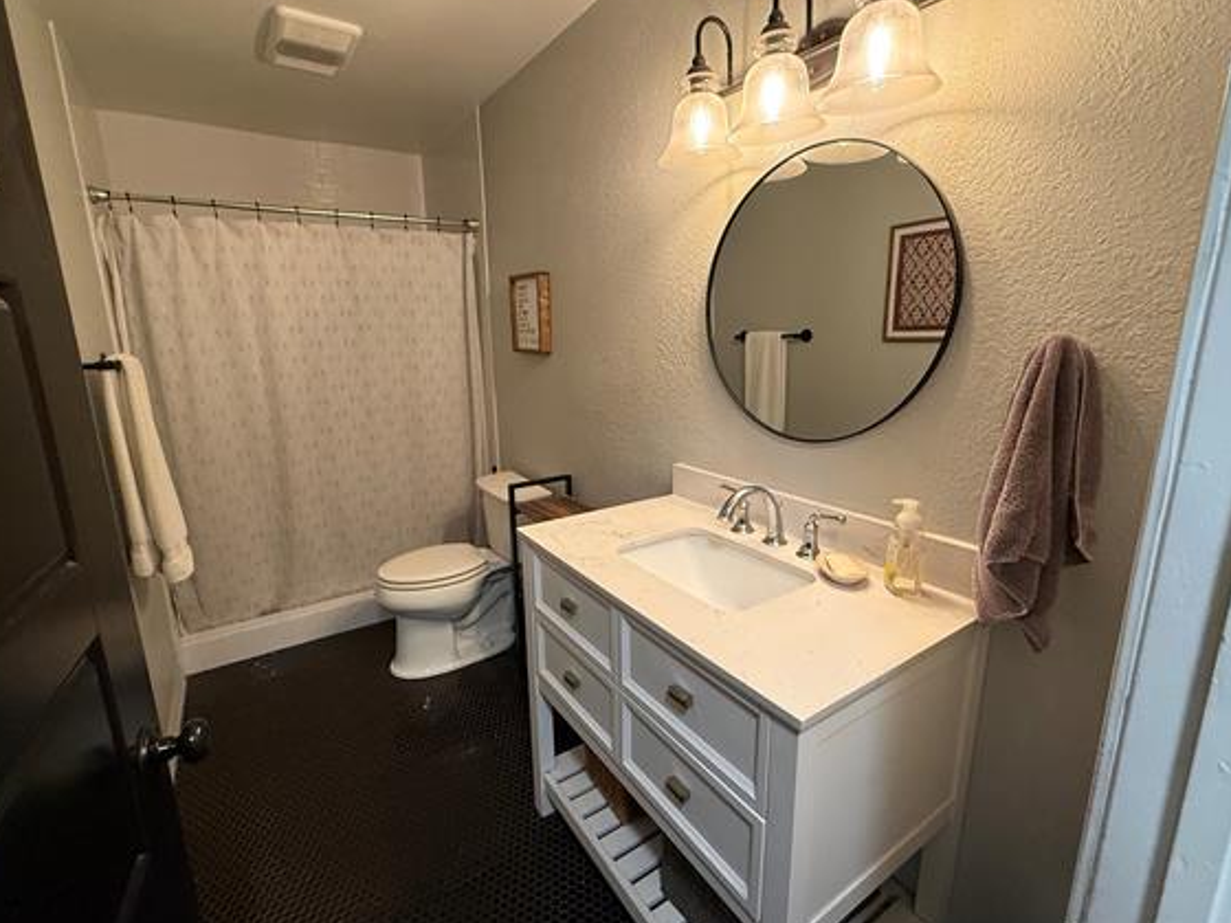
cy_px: 457
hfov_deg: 94.5
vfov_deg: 78.1
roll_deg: +1.8
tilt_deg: -12.6
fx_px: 569
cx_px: 602
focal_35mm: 16
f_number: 2.2
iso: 400
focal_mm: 2.22
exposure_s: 1/60
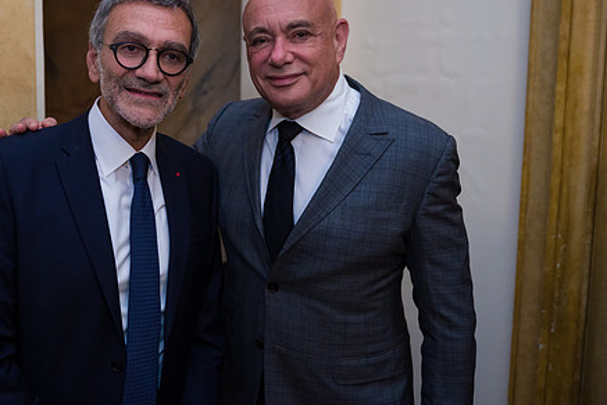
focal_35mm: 38
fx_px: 640
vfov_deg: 34.9
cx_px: 208
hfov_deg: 49.9
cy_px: 159
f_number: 3.2
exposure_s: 1/200
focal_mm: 27
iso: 1600
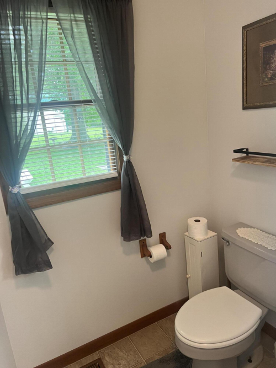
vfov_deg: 67.3
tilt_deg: -14.0
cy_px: 184
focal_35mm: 26
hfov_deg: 53.0
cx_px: 138
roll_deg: +7.2
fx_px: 276
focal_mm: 5.7
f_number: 1.5
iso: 125
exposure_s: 1/60
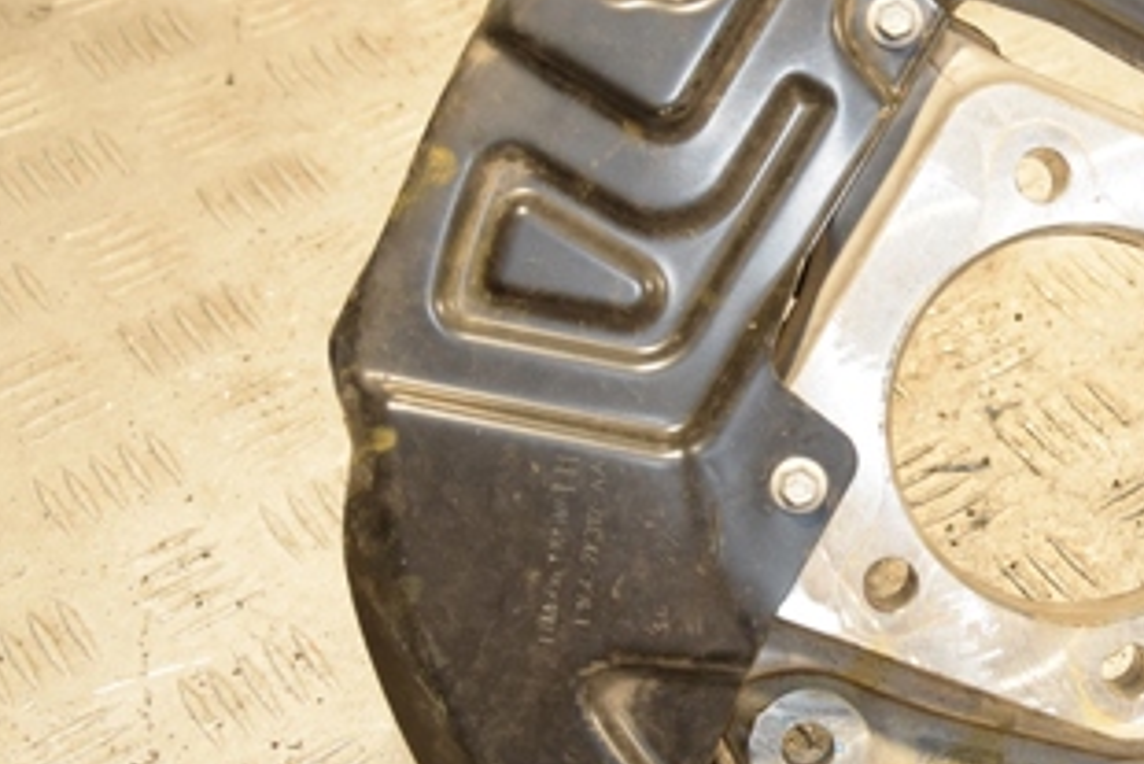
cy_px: 269
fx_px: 3147
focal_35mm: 99
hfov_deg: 20.2
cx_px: 1033
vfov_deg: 13.8
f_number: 5.6
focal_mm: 32
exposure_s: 1/200
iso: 800
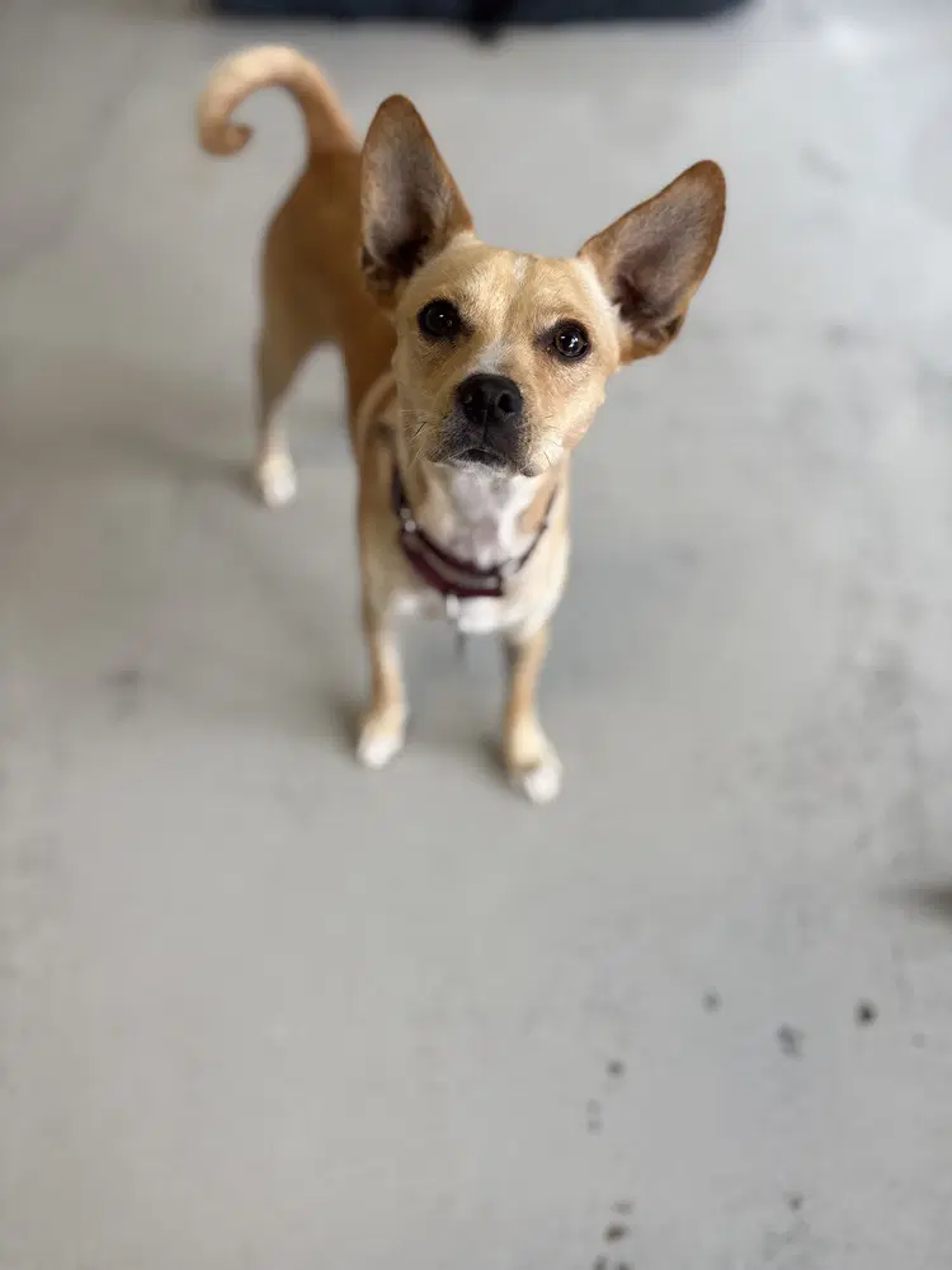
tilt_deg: -52.9
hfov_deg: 53.1
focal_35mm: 26
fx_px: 953
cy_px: 635
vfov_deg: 67.3
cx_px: 476
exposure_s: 1/121
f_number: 1.6
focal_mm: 5.96
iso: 64
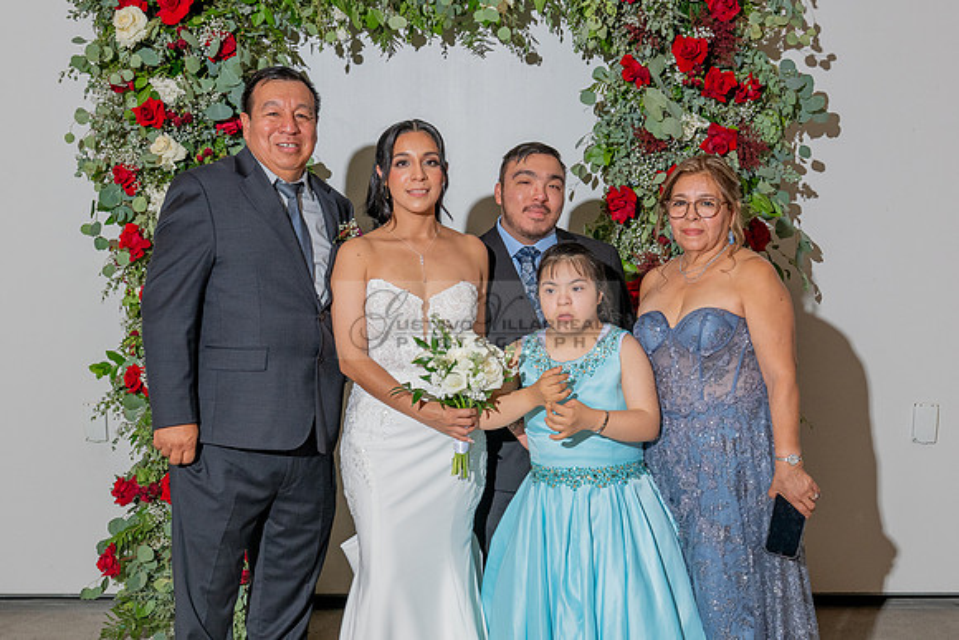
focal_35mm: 54
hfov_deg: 36.6
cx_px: 486
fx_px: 1450
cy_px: 406
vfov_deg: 24.8
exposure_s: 1/200
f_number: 5.6
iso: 800
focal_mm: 37
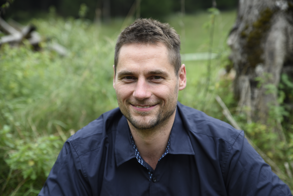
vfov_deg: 19.5
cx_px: 146
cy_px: 98
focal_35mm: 70
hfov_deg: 28.8
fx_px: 570
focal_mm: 70
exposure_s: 1/320
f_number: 3.5
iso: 400
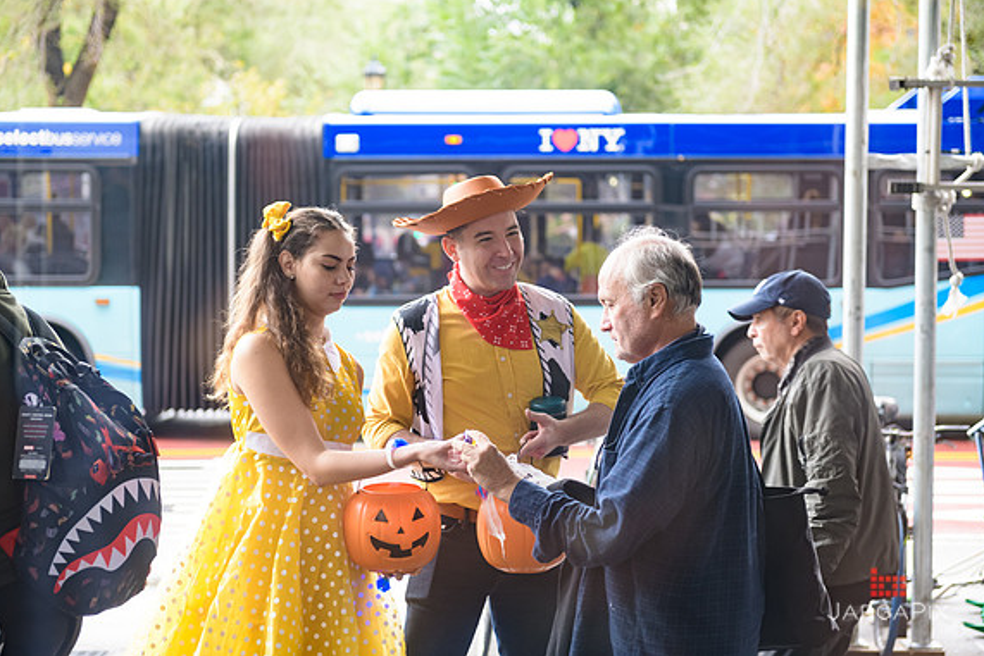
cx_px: 493
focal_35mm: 67
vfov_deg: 20.3
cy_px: 325
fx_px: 1832
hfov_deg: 30.1
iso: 800
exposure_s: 1/125
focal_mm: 66
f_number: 3.2
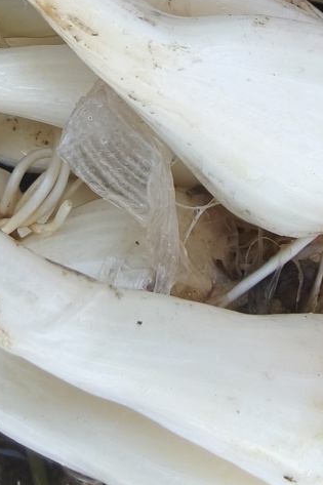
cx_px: 233
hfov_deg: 24.8
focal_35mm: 54
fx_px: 727
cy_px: 90
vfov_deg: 35.6
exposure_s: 1/100
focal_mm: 2.32
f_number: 2
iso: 80
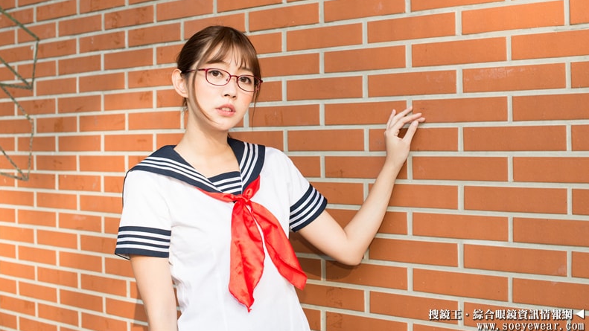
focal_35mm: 53
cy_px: 140
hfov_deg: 39.2
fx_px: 828
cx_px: 296
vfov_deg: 22.6
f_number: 4.5
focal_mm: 50
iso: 100
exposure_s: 1/100
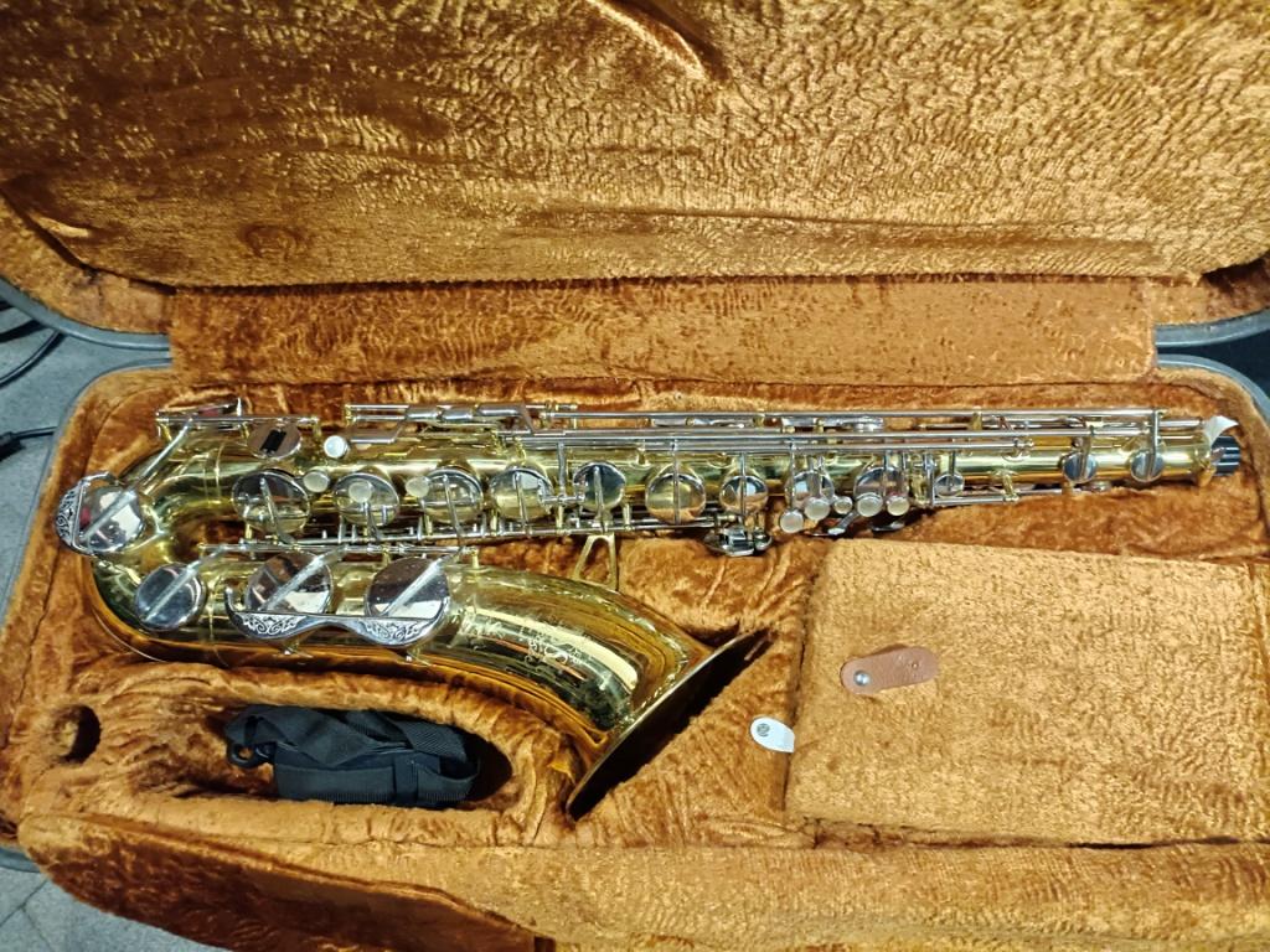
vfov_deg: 54.9
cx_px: 635
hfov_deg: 69.4
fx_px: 917
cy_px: 476
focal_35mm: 25
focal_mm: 4.74
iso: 4730
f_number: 1.79
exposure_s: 1/20
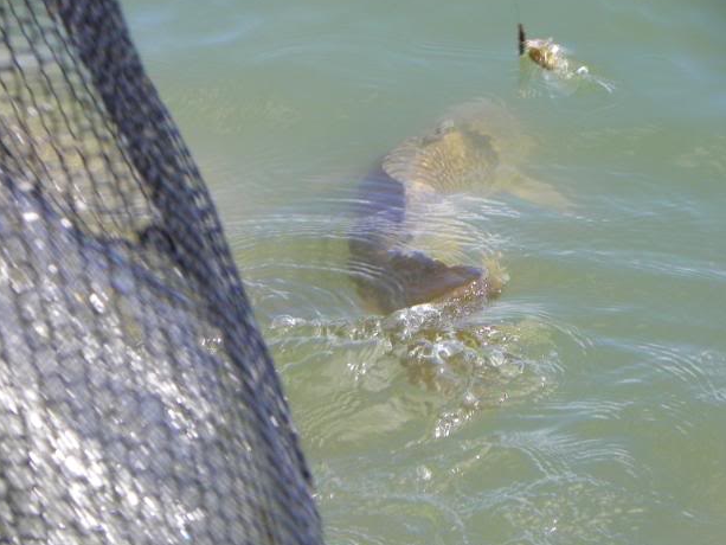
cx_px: 255
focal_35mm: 248
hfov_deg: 8.0
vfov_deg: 6.0
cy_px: 340
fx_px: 5202
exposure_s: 1/320
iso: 100
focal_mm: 33.9
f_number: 4.5
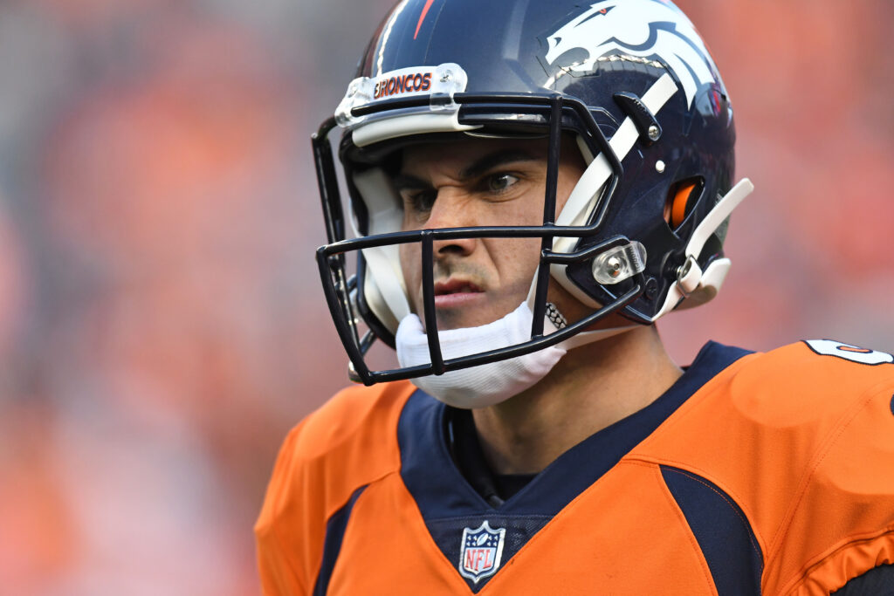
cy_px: 298
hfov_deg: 3.4
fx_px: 14901
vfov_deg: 2.3
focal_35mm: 600
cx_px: 447
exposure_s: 1/2000
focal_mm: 400
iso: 1600
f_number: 3.5
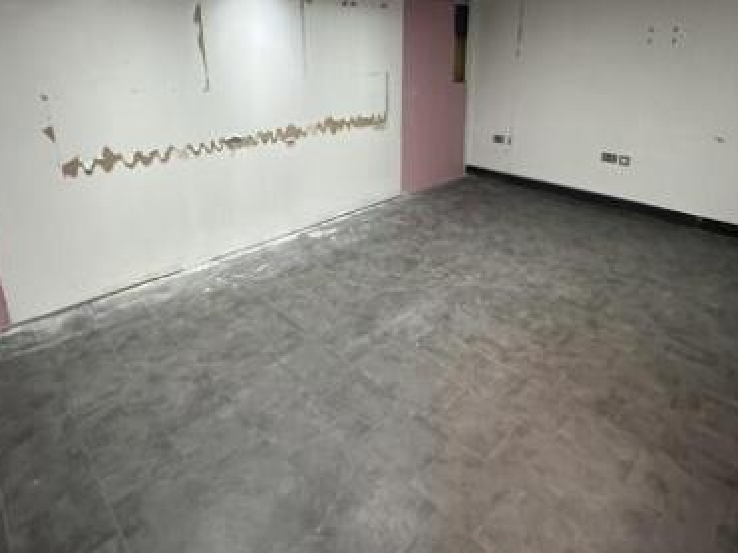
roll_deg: +0.6
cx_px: 375
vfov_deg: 59.5
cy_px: 180
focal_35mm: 22
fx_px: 469
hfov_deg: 76.4
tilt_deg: -14.8
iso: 320
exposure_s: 1/100
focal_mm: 2.22
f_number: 2.2
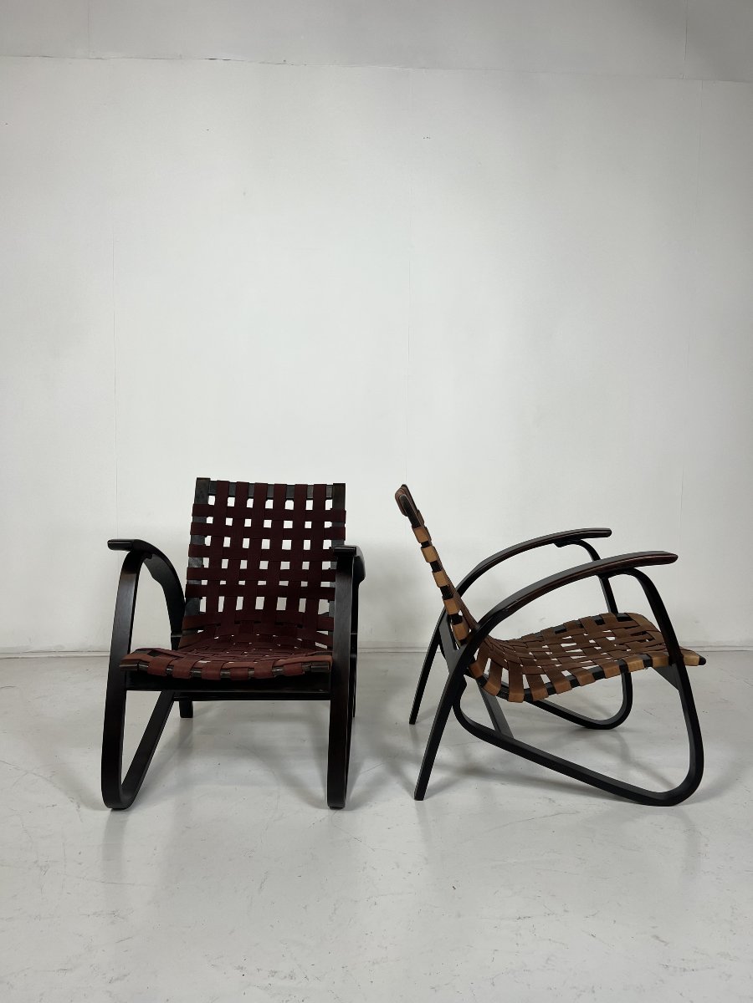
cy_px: 502
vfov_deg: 67.3
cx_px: 376
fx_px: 754
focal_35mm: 26
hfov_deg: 53.1
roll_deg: +0.3
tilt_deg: -2.9
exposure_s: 1/101
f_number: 1.5
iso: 32
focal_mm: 5.7
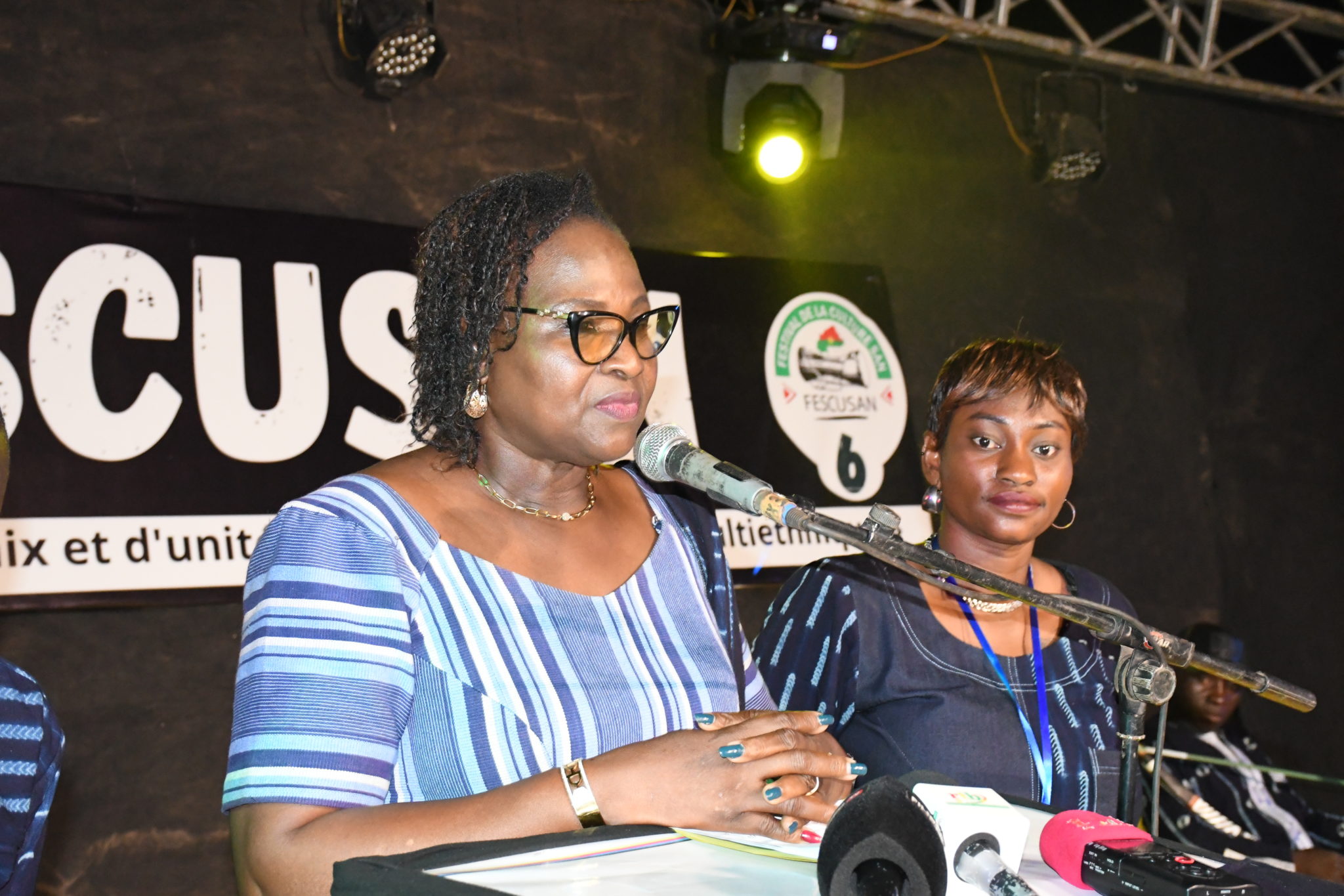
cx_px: 672
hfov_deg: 33.4
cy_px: 448
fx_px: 2240
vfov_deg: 22.6
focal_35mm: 60
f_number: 6.3
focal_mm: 40
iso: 5600
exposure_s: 1/60
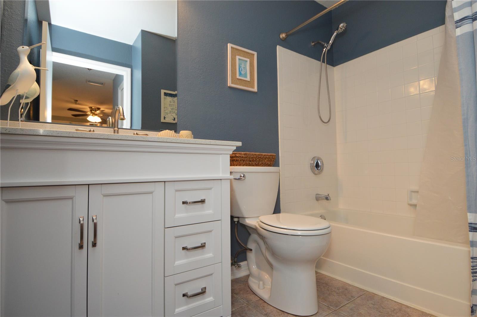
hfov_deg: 90.1
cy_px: 158
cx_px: 238
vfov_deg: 67.3
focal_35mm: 18
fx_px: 238
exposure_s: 1/60
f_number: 4
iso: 560
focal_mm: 12
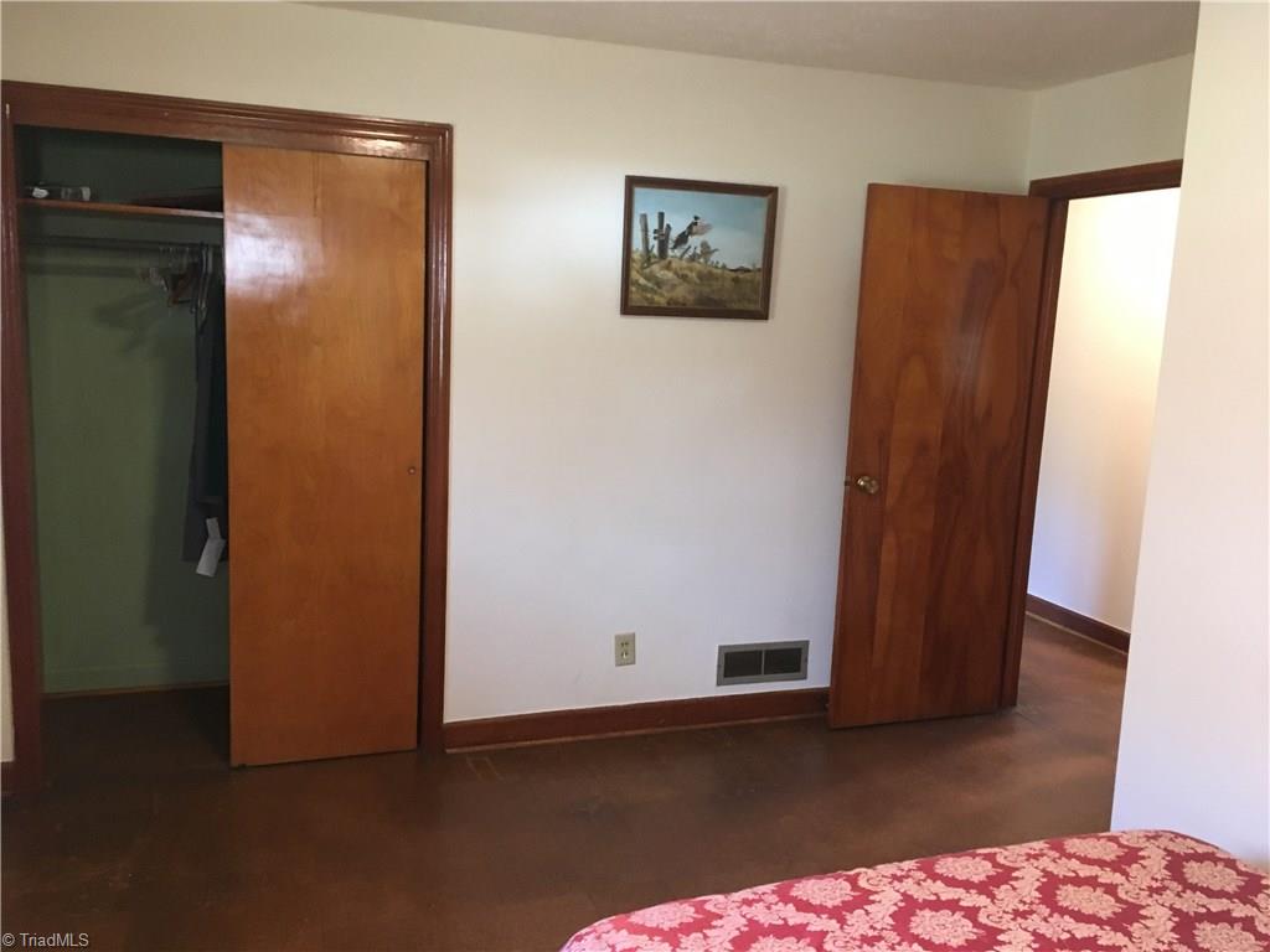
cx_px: 635
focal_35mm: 29
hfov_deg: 61.7
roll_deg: -1.3
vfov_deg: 48.2
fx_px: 1064
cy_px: 476
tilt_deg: -8.2
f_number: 2.2
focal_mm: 4.15
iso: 160
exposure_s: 1/30
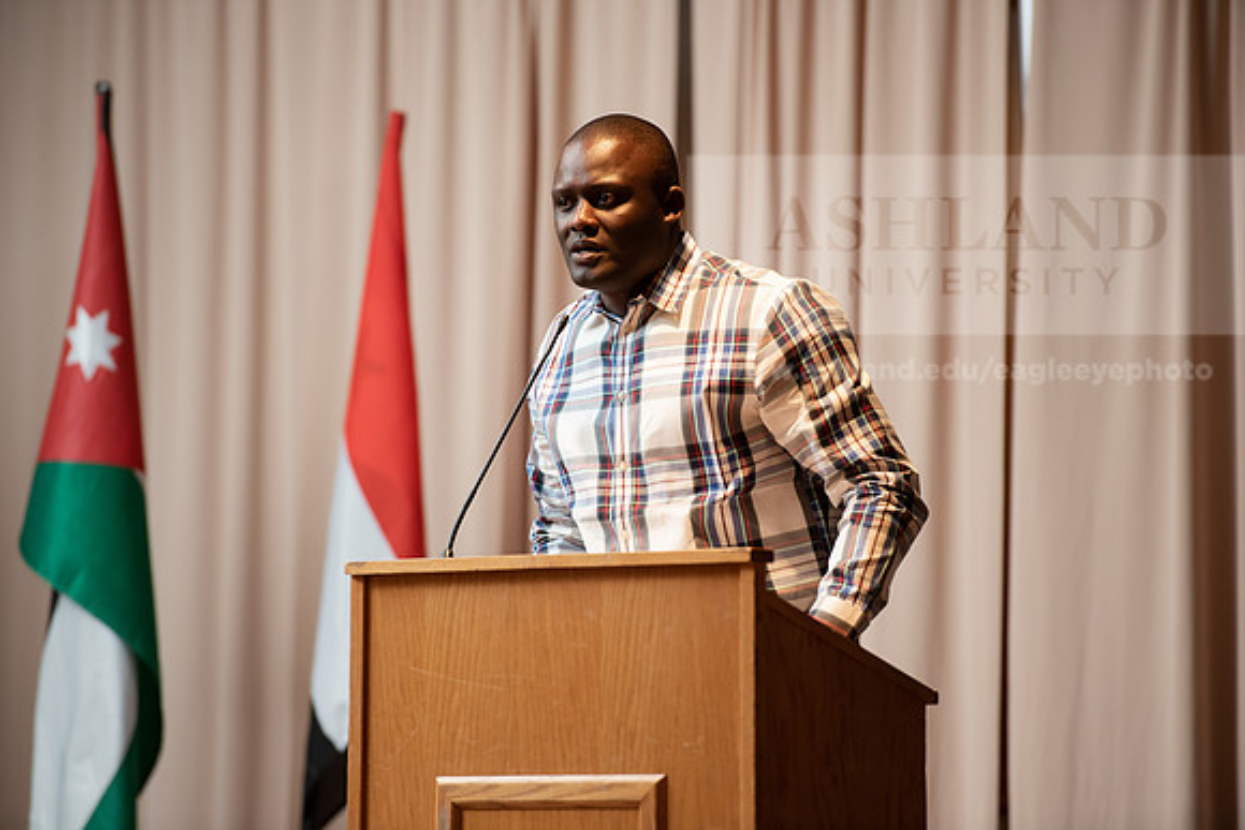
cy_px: 415
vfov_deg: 6.9
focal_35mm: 200
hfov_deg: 10.3
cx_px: 622
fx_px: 6918
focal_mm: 200
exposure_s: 1/200
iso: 1250
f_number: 3.2
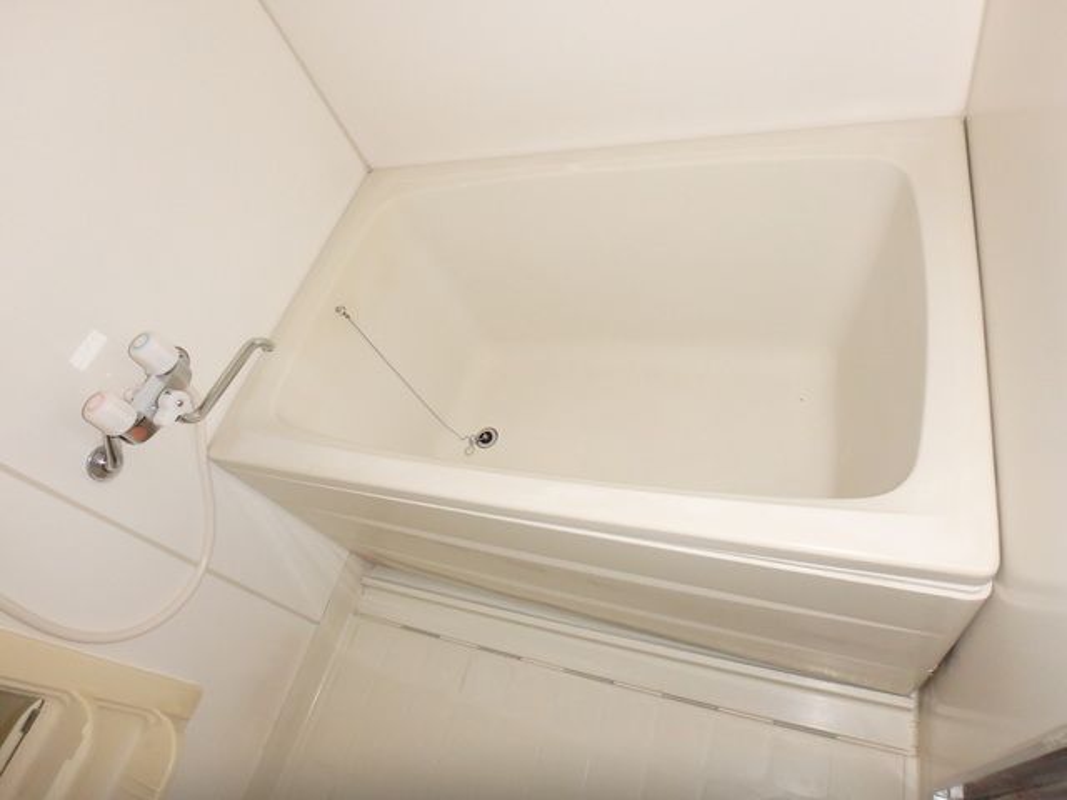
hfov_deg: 79.0
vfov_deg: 63.4
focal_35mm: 21
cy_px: 400
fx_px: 647
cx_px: 534
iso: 400
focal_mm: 3.7
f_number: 3.5
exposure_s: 1/30
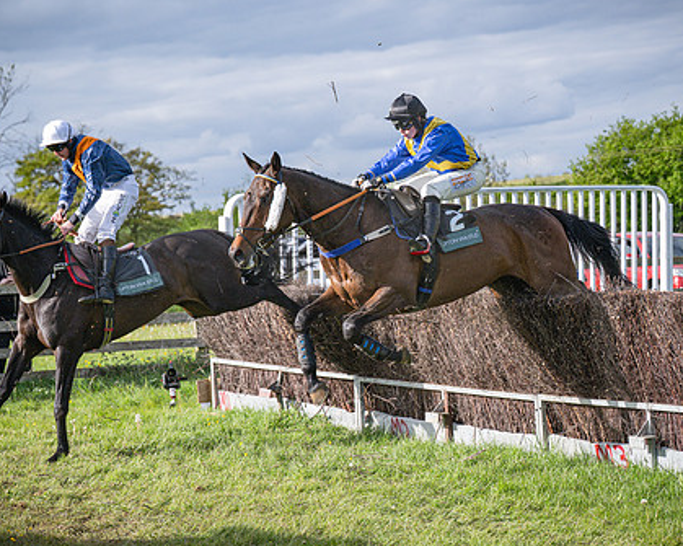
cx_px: 345
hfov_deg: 18.1
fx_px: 2142
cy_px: 271
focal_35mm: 106
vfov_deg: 14.5
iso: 400
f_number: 4
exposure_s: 1/3200
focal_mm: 70
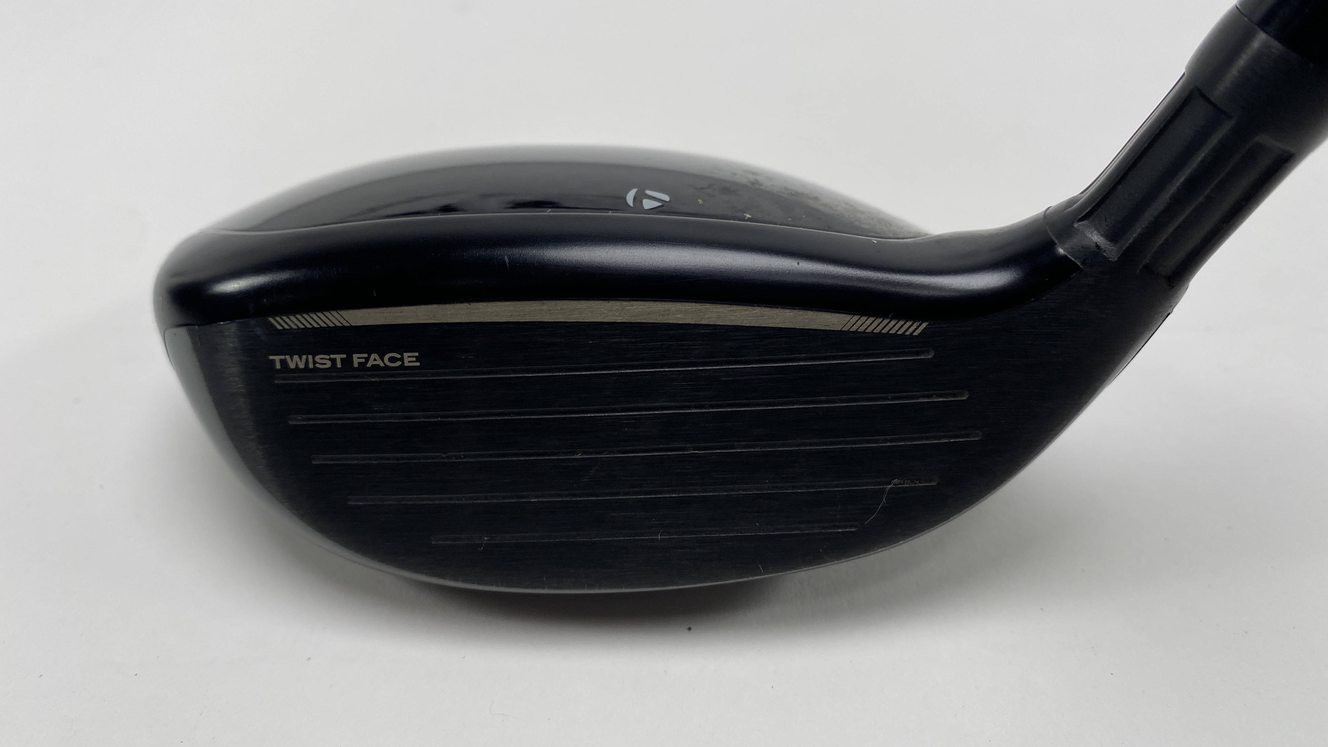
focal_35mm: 28
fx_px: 986
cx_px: 677
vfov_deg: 41.4
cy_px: 333
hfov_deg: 67.9
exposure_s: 1/263
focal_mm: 4.25
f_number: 1.8
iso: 32
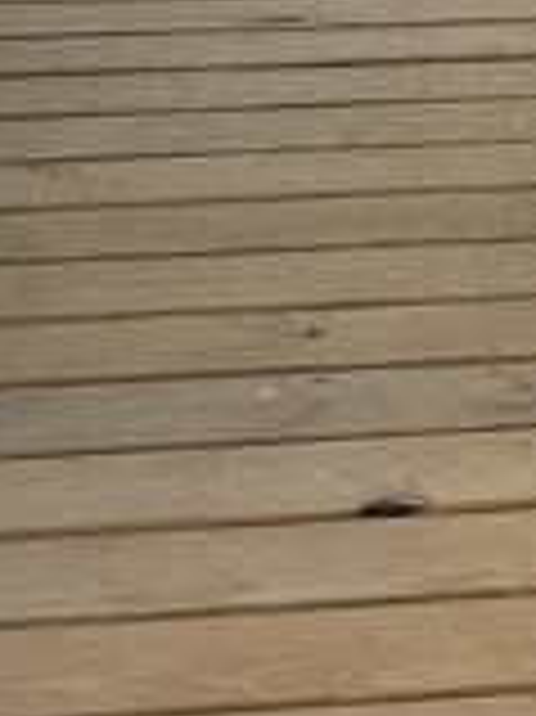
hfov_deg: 10.4
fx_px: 2894
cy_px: -518
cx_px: 676
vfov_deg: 12.9
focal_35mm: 140
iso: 40
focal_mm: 3
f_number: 1.8
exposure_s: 1/120
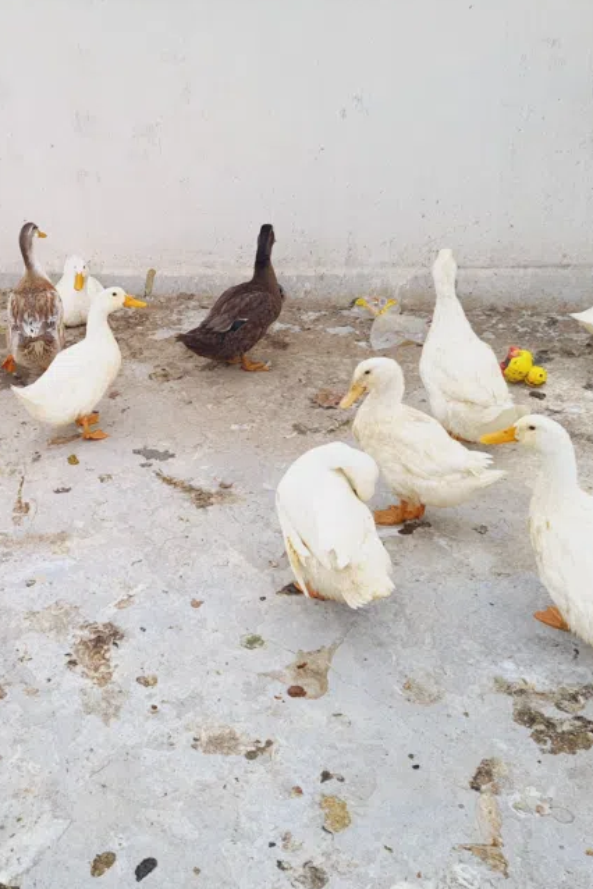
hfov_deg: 31.8
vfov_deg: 48.3
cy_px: 388
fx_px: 988
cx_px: 57
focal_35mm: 40
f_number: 1.8
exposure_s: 1/463
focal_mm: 5.23
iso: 50
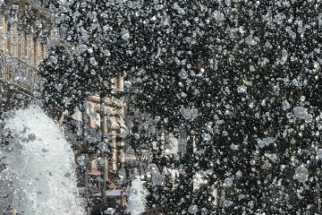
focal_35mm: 224
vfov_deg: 6.1
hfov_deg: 8.9
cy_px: 295
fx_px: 2003
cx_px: 530
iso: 200
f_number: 4.4
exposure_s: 1/1600
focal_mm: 21.5
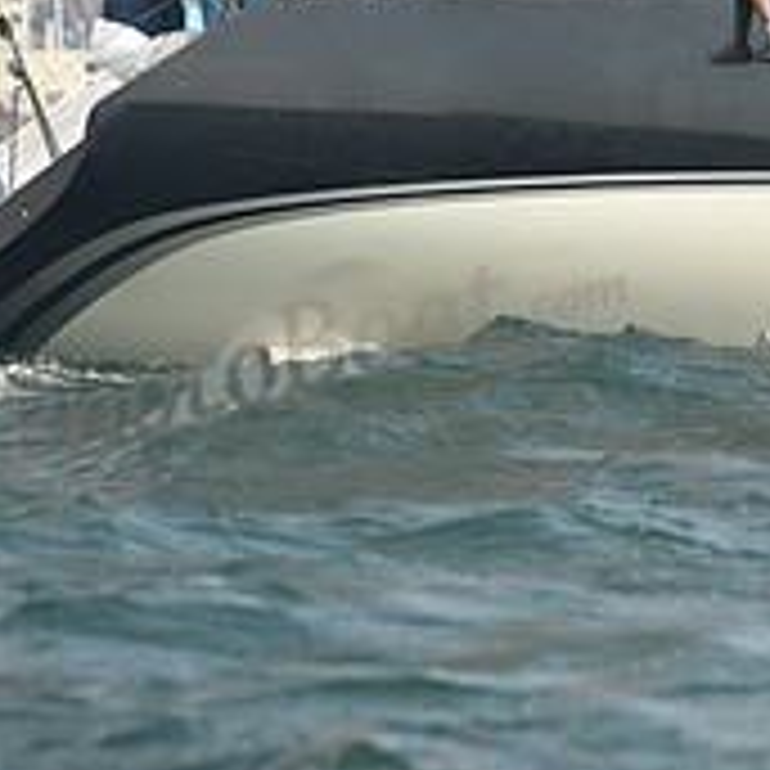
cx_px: 865
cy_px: 56
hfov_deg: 3.1
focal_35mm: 563
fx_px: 14169
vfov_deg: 3.1
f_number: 4.5
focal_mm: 195
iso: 250
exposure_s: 1/640
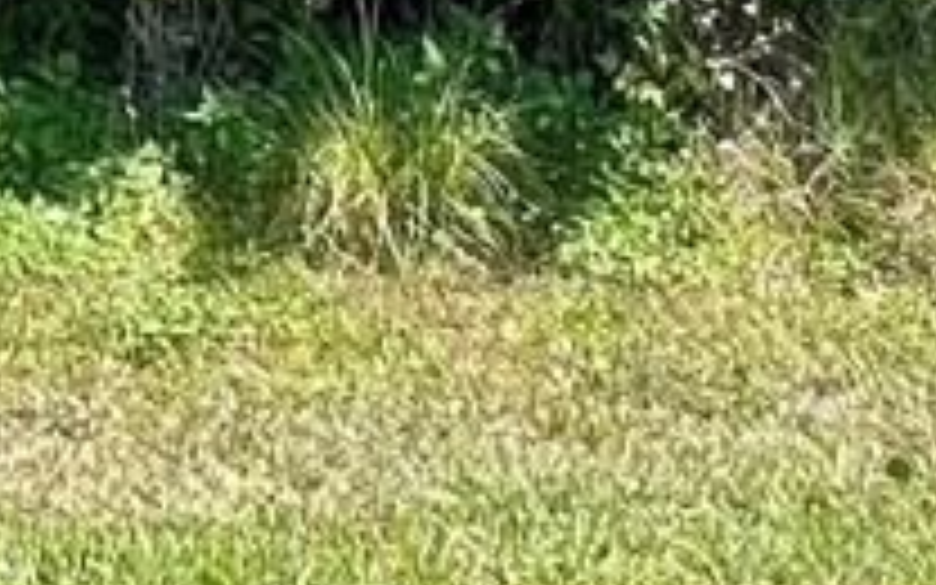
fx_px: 2704
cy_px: -680
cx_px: -486
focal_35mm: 106
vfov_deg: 11.0
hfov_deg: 17.6
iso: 32
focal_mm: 1.57
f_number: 1.8
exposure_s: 1/416
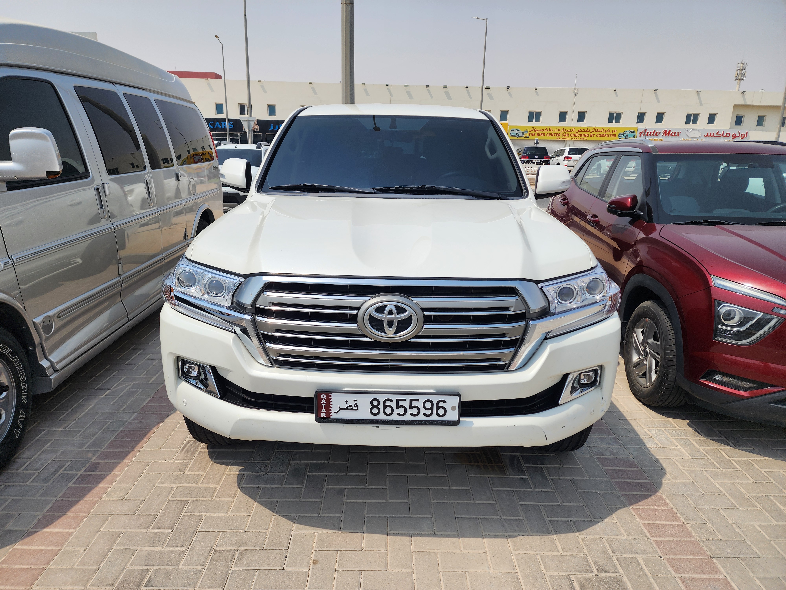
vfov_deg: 58.9
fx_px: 522
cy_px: 295
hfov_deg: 73.9
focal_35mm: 23
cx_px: 393
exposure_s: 1/1884
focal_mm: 6.4
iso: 12
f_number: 1.8
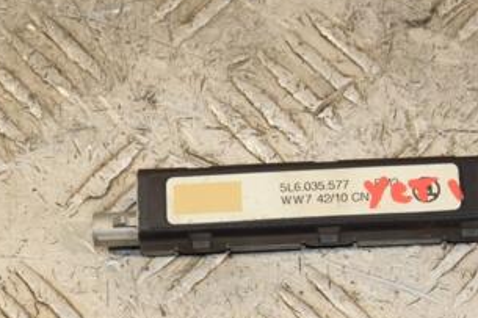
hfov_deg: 10.5
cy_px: 166
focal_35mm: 195
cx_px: 299
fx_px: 2588
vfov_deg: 7.0
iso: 800
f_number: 8
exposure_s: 1/200
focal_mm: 66
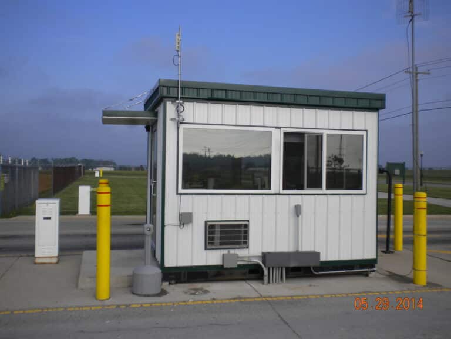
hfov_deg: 52.6
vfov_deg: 40.7
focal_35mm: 35
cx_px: 226
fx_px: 456
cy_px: 170
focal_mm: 6.3
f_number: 4.6
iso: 80
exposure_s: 1/659
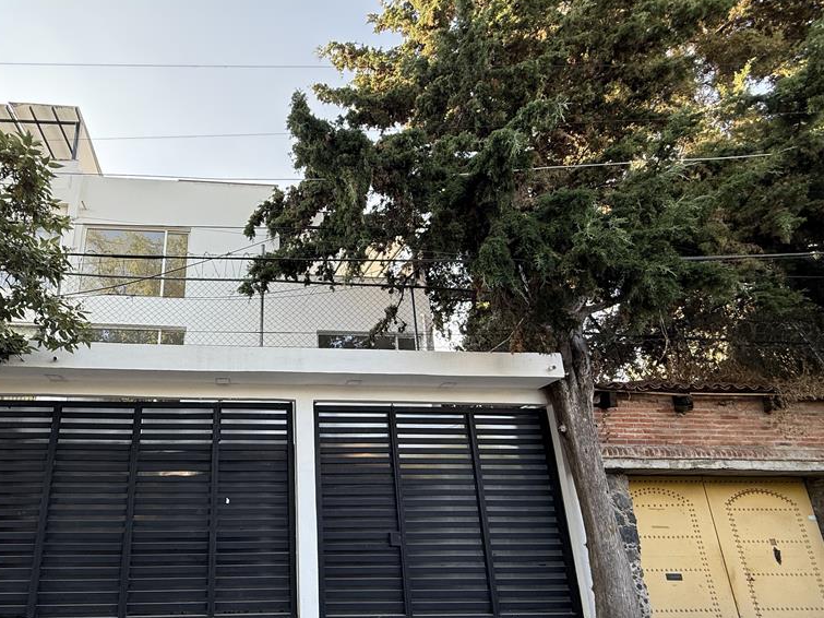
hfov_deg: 81.5
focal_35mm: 19
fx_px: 452
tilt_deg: +16.2
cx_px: 266
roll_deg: -0.4
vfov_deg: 67.4
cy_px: 393
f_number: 2.2
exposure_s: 1/99
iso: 50
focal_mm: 2.22
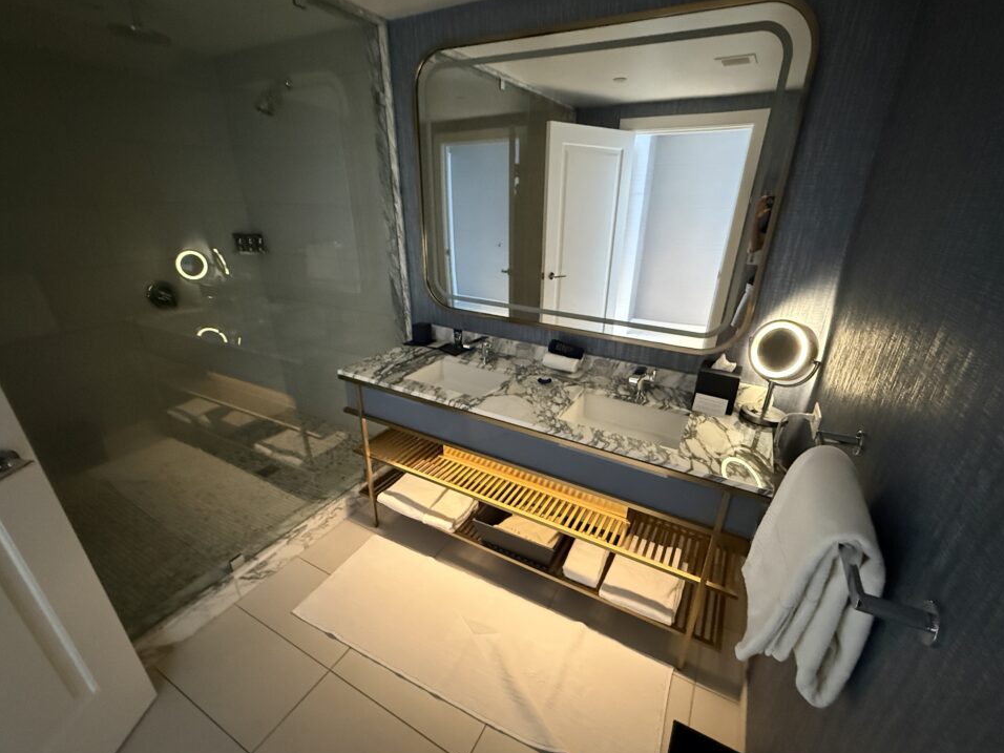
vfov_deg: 81.7
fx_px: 435
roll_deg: -1.1
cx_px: 520
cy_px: 381
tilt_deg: -21.9
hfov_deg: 98.1
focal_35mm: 15
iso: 1250
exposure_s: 1/60
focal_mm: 2.22
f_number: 2.2
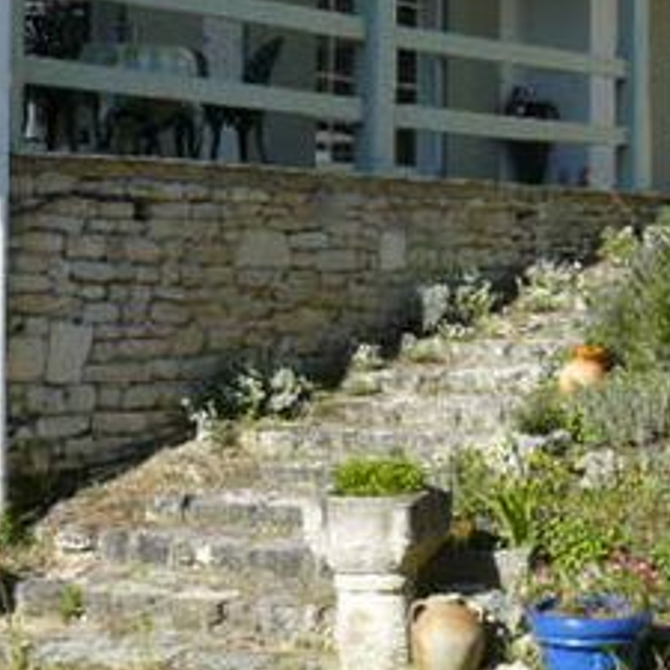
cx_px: 762
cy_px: 158
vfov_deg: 20.2
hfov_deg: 19.4
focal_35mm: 85
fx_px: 1861
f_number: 5.6
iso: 100
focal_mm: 6
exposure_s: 1/250
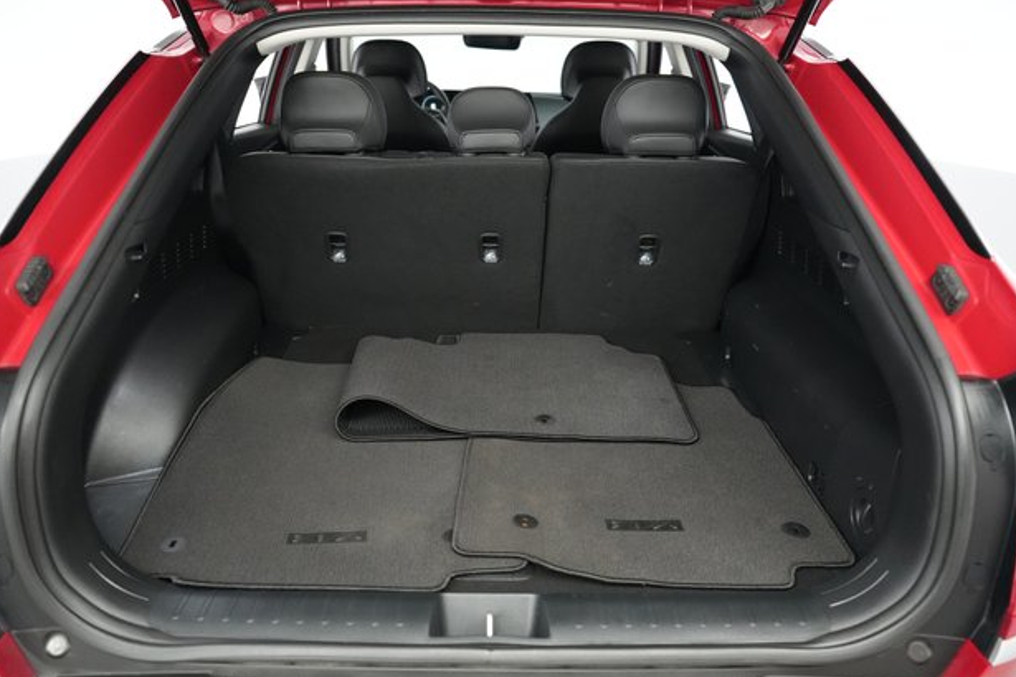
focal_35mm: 26
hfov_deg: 69.4
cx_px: 494
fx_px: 734
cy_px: 350
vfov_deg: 49.5
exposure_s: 1/160
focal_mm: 25
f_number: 2.8
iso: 8000
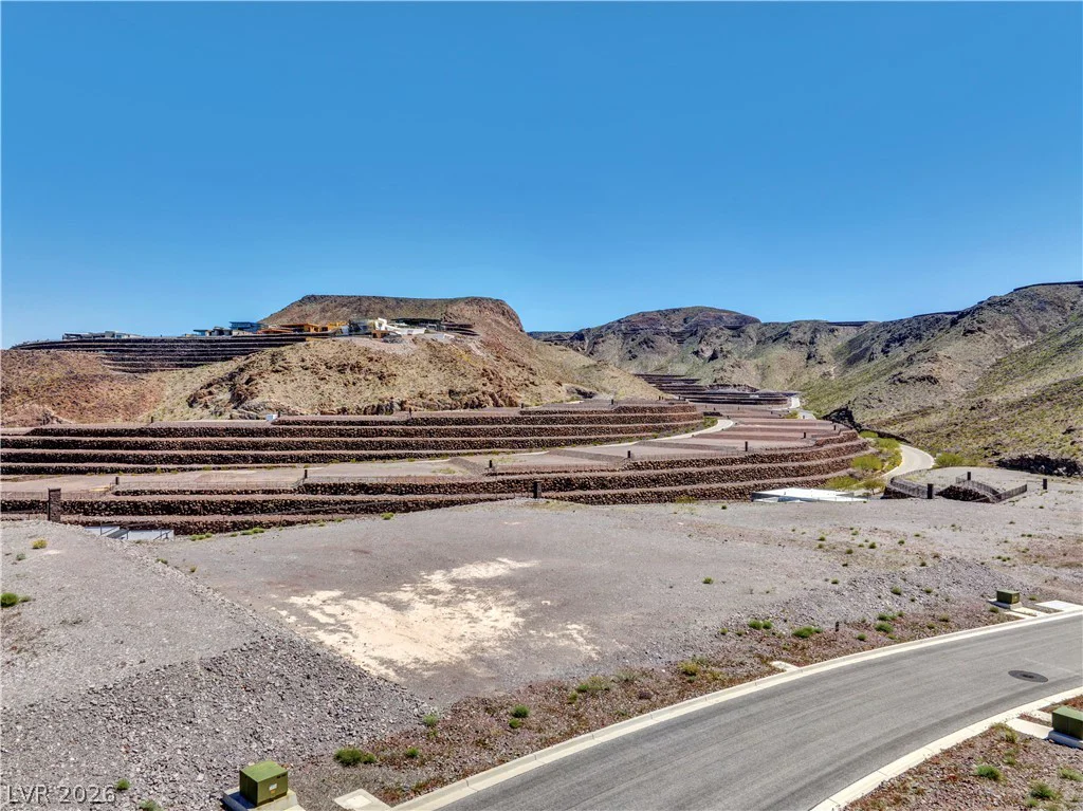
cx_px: 542
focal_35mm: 24
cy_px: 406
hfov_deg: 71.6
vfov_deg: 56.8
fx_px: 751
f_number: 8
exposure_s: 1/8
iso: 100
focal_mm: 12.3
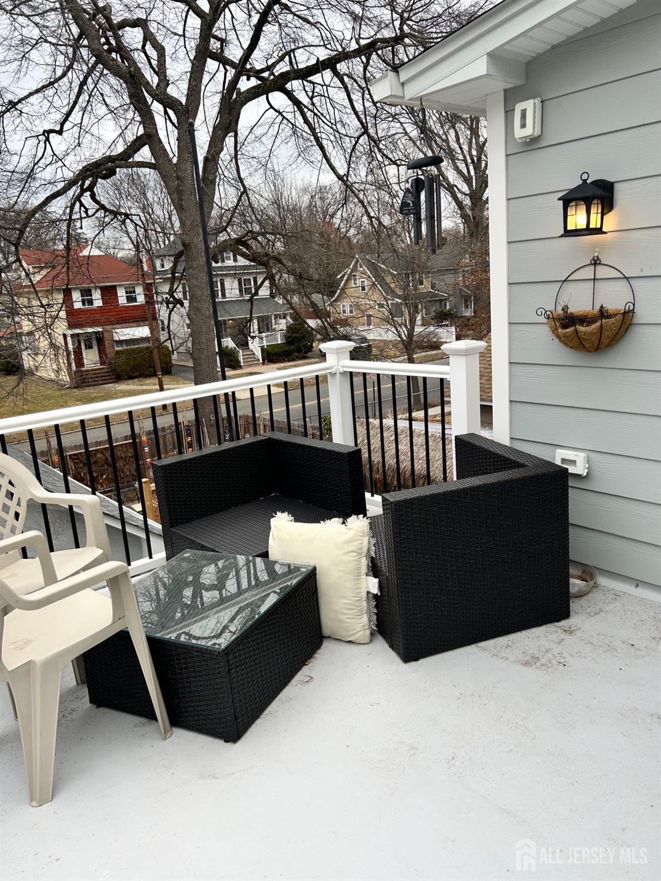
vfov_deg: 67.3
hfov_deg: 53.1
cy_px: 440
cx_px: 330
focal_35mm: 26
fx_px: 662
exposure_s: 1/351
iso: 50
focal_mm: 5.7
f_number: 1.5
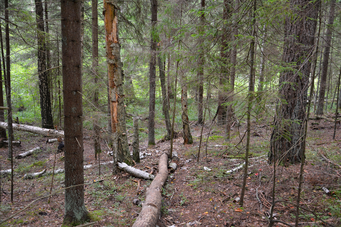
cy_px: 114
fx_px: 313
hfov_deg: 57.2
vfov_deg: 40.0
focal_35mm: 33
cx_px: 170
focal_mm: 22
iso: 400
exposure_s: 1/80
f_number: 4.5
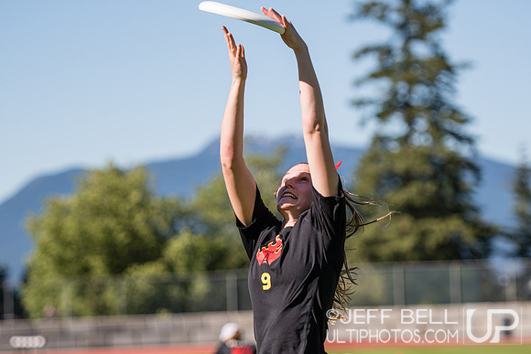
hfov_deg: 11.4
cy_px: 177
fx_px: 2655
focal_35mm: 180
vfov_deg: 7.6
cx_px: 266
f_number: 2.8
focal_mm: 120
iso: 100
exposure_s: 1/2000
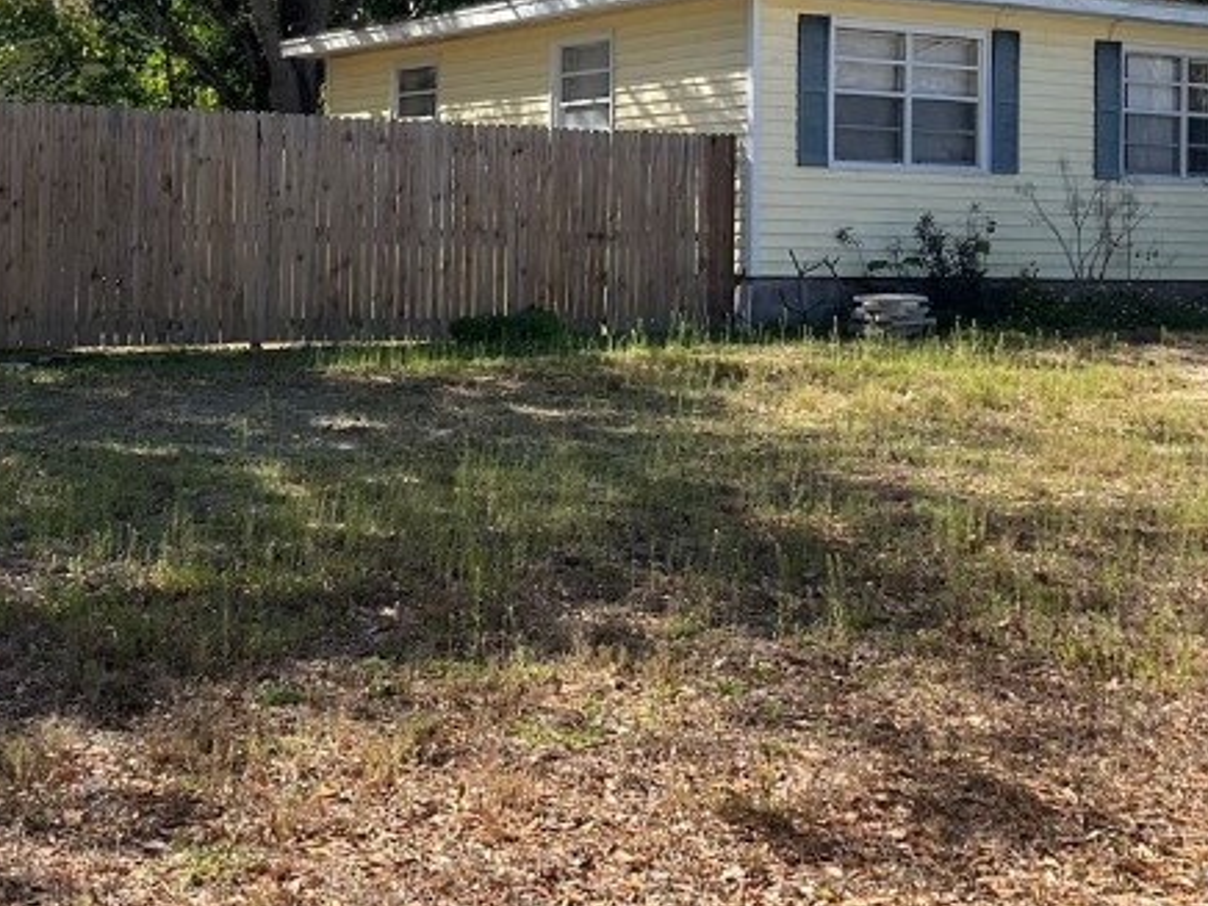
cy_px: 205
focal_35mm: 61
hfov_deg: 31.5
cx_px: 446
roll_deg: -0.6
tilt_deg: +0.4
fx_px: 2129
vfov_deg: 23.7
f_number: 1.6
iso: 50
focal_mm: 5.1
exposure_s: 1/1422
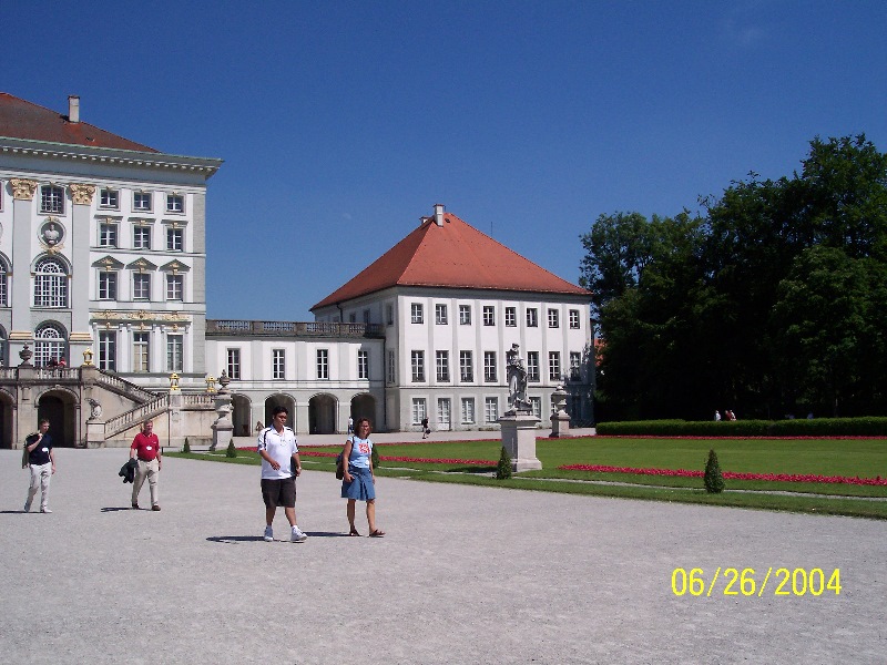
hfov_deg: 49.0
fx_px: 974
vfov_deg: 37.7
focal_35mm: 38
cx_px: 444
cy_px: 332
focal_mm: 8
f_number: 4.8
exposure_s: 1/1000
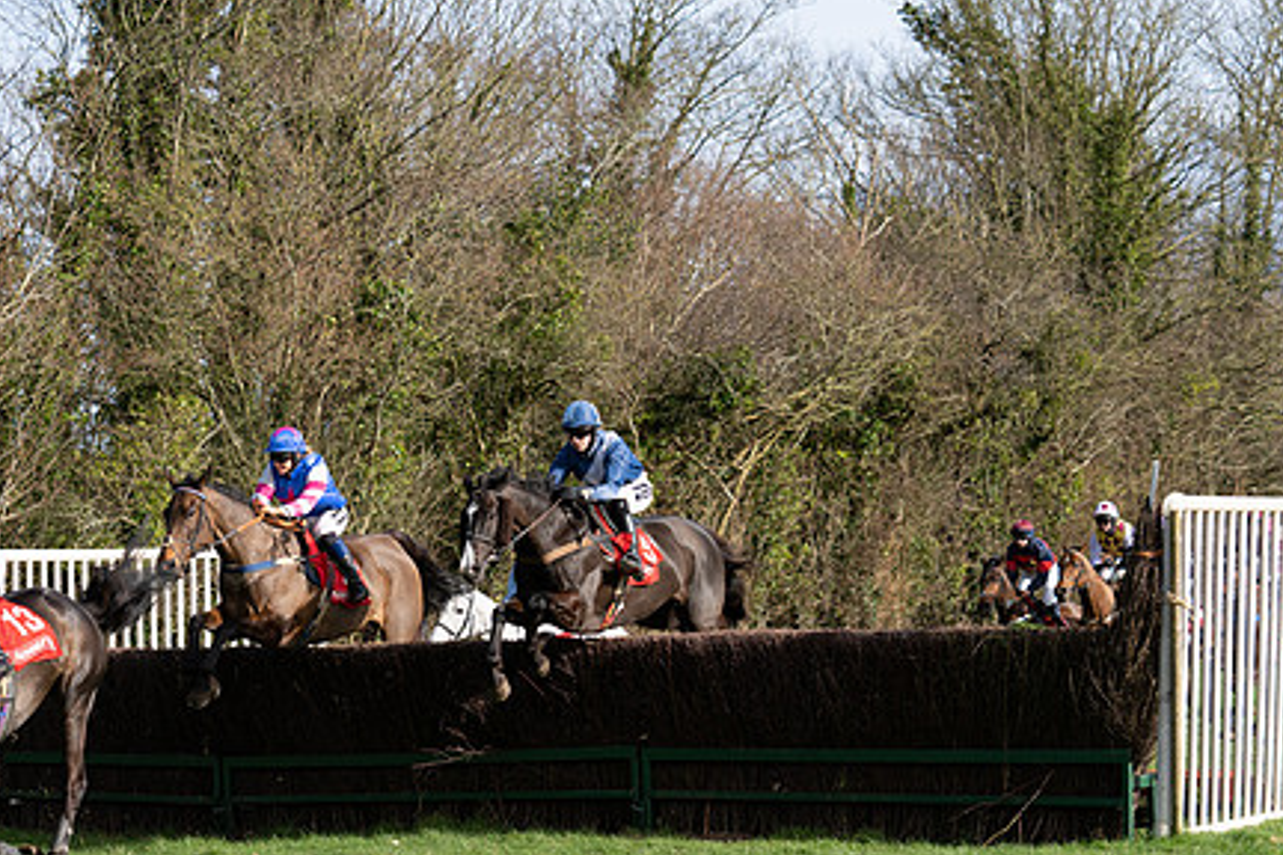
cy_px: 554
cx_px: 490
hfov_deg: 21.6
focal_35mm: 94
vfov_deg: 14.5
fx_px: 3350
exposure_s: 1/1250
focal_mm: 70
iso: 200
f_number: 4
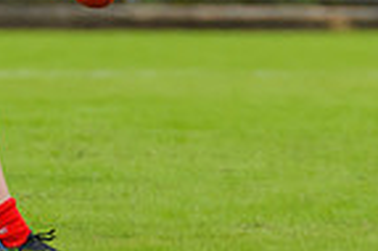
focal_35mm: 2658
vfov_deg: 0.5
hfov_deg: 0.8
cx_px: 15
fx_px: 27877
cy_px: -68
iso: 800
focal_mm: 420
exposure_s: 1/2000
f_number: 5.6
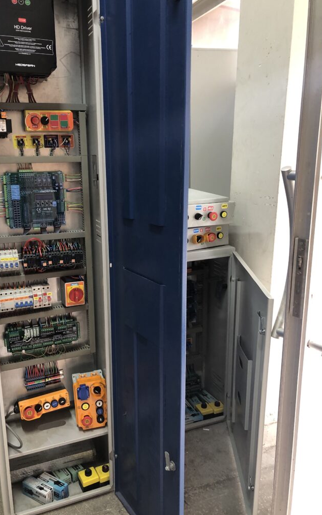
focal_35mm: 30
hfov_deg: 41.7
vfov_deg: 62.9
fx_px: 421
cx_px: 132
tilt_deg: -12.5
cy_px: 259
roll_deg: +0.2
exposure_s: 1/17
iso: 50
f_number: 1.8
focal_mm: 4
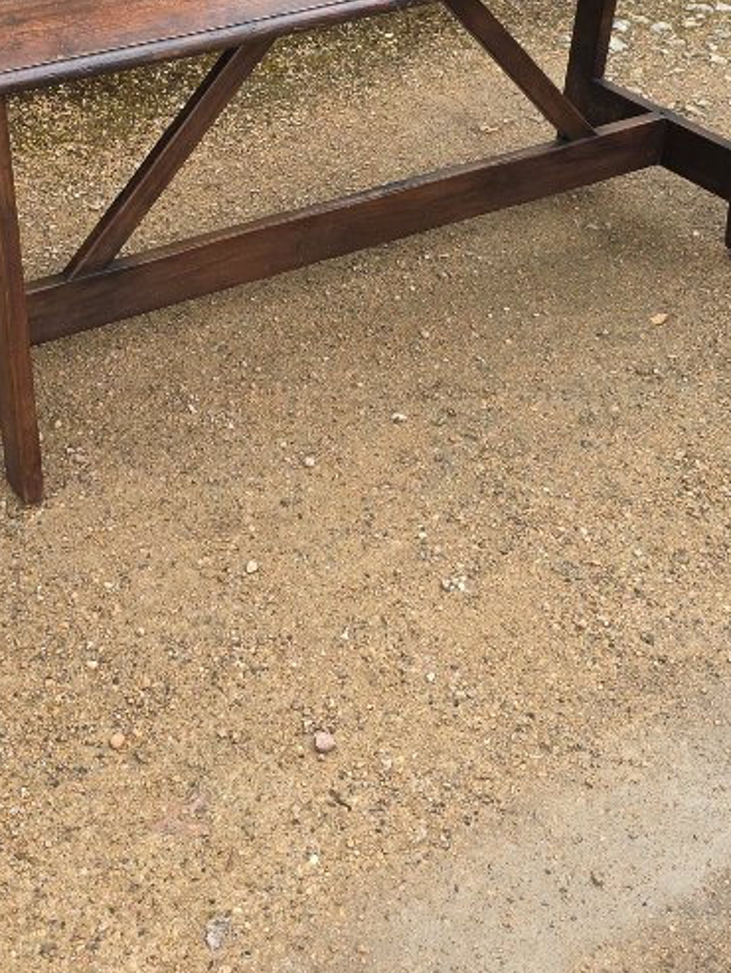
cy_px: 197
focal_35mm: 56
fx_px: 1576
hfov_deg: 25.9
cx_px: 235
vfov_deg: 33.4
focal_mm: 6.3
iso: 50
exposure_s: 1/359
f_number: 1.7
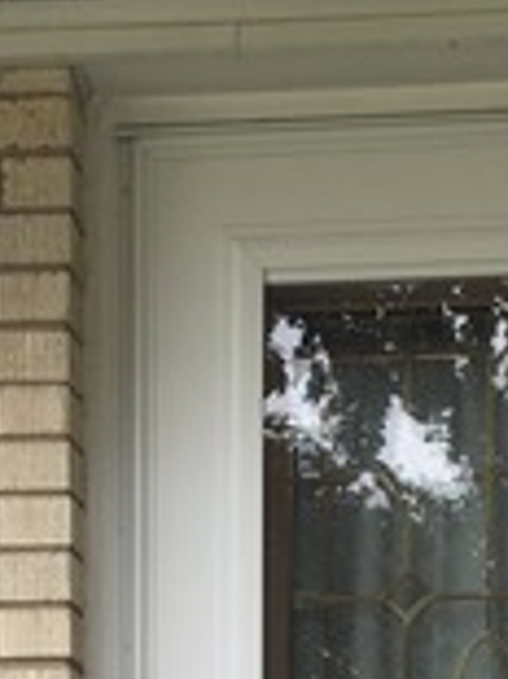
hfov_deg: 16.4
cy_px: 1012
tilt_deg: -0.5
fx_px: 1763
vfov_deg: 19.2
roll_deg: -0.8
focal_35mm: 90
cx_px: 276
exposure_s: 1/439
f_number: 2.2
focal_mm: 4.15
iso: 32
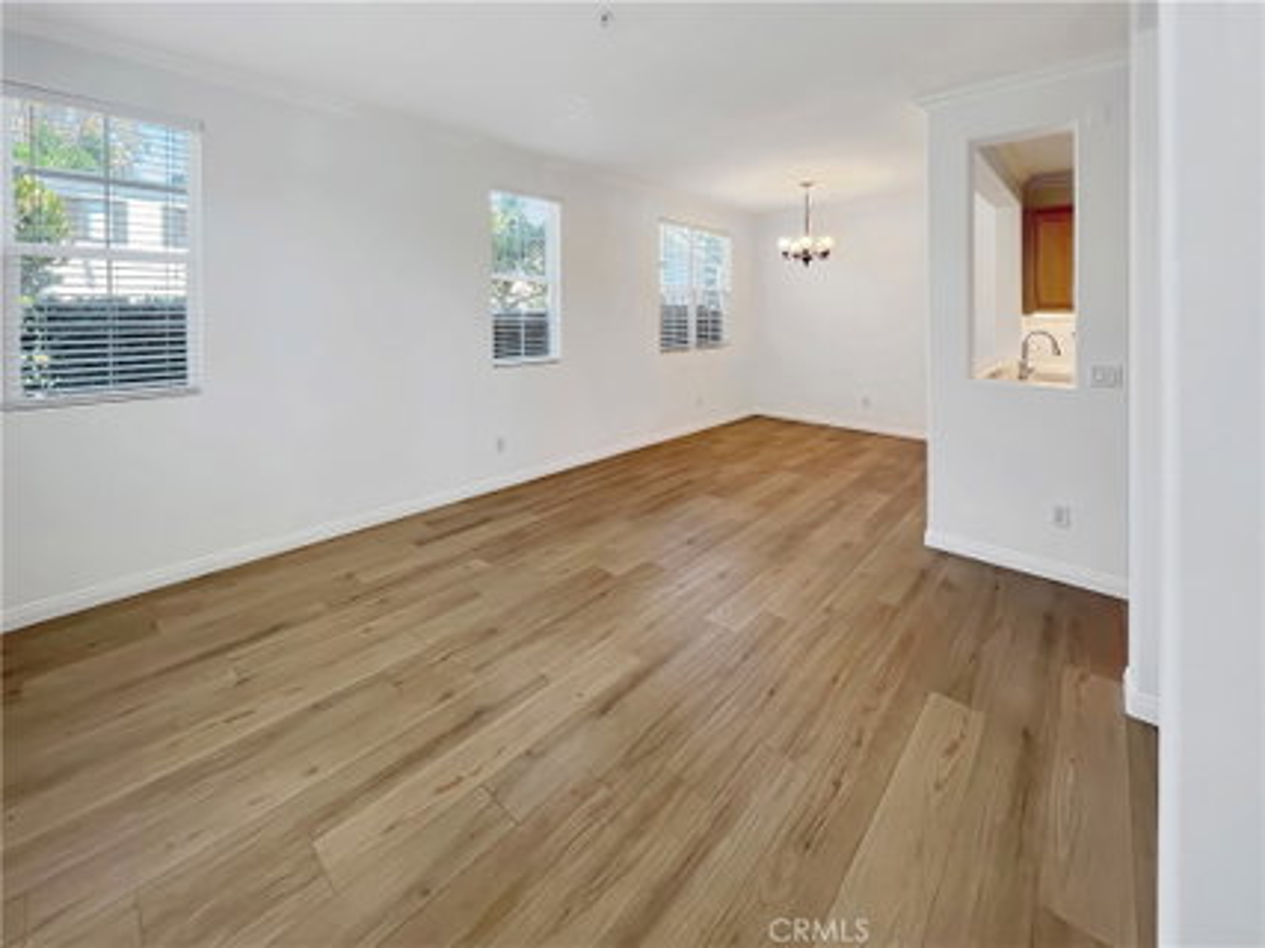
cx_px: 632
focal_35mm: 13
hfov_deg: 106.2
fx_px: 475
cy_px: 474
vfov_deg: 89.9
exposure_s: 1/120
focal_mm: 1.57
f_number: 1.8
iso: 64
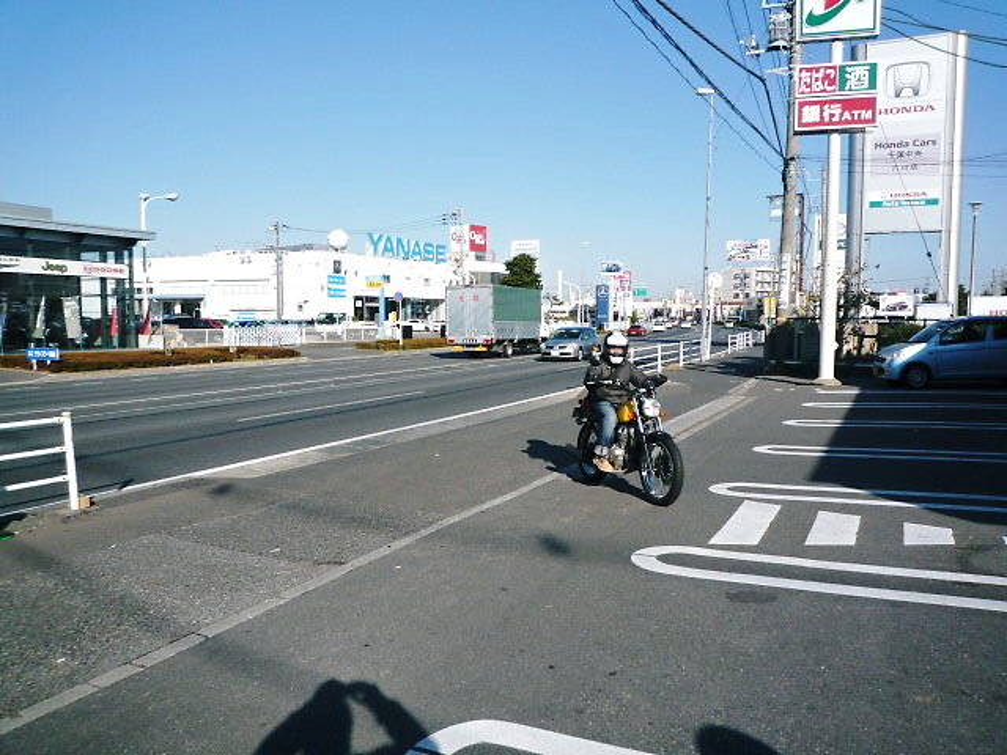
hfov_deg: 69.4
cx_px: 504
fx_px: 727
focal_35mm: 25
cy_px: 378
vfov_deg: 54.9
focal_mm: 4.4
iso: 100
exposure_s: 1/800
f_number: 4.5
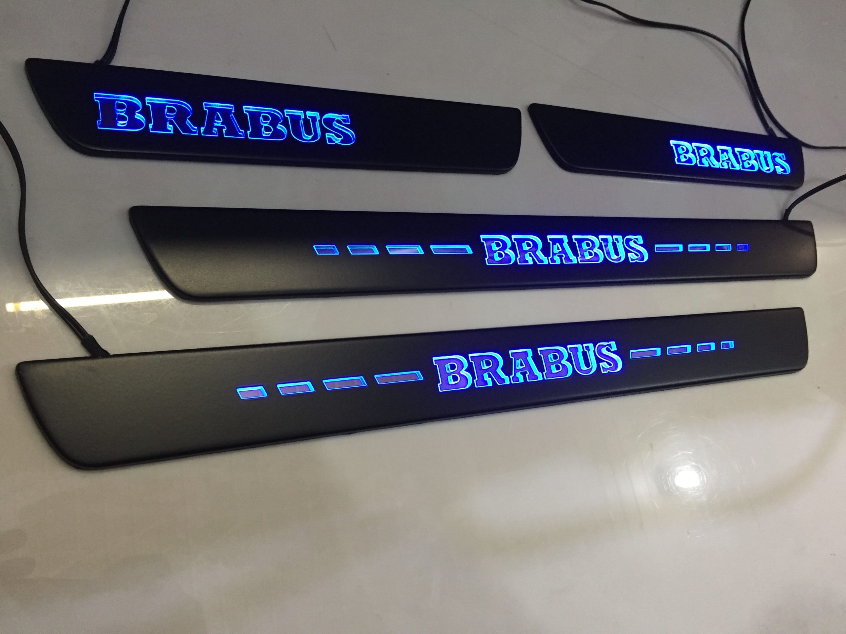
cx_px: 423
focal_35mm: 29
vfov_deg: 48.2
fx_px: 709
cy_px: 317
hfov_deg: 61.7
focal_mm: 4.15
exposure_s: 1/33
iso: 200
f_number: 2.2
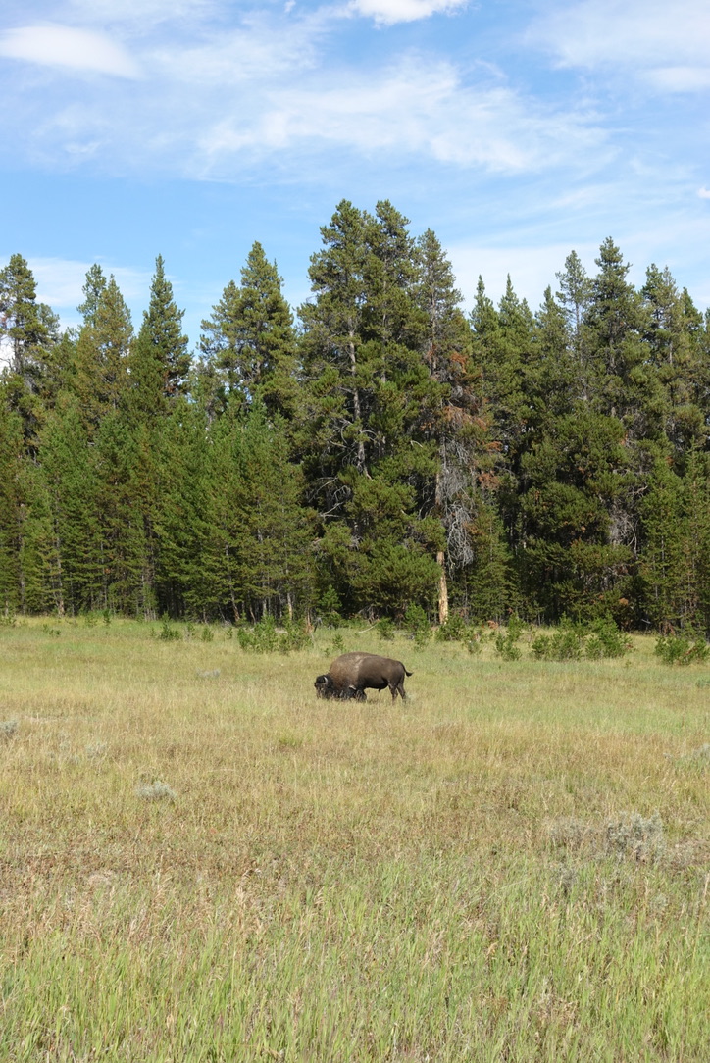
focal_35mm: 53
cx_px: 355
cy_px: 532
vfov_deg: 37.5
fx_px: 1566
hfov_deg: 25.5
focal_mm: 19.29
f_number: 5.6
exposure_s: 1/320
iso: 125
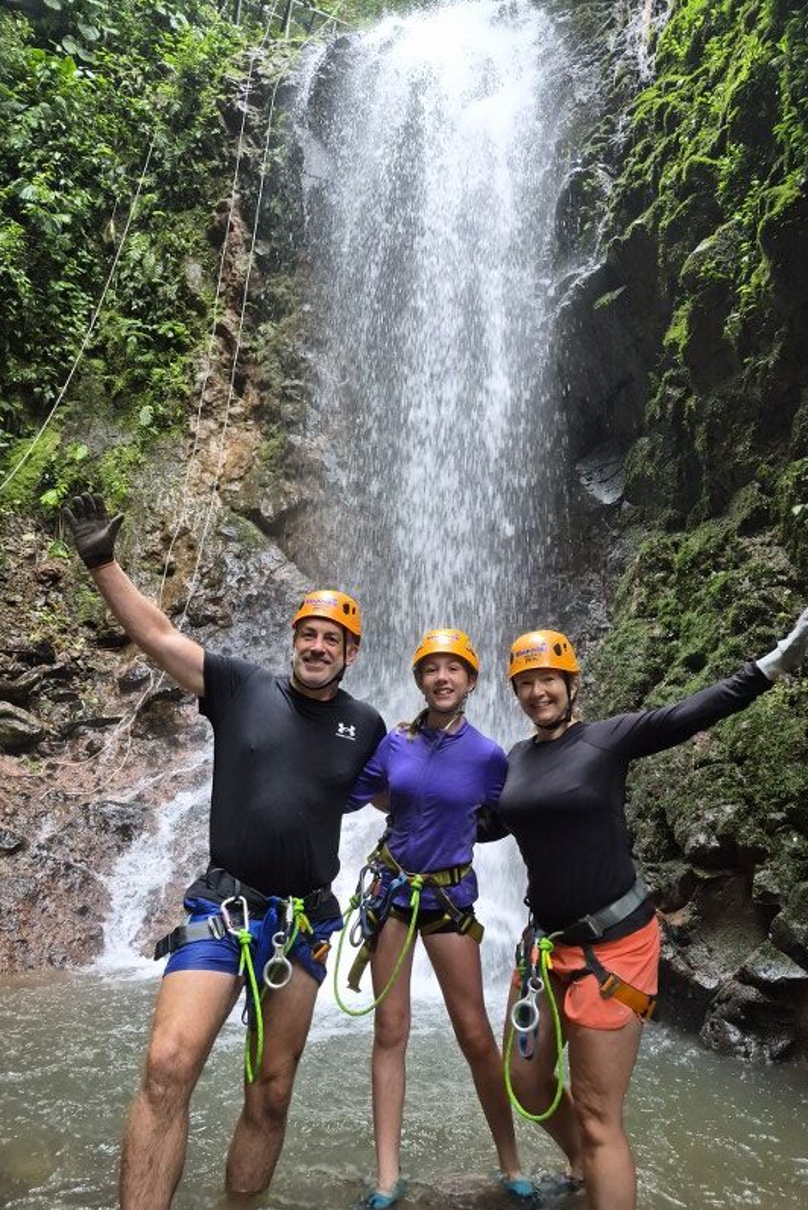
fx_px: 807
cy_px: 606
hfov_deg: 53.1
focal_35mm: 24
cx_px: 431
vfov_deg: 73.7
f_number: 1.8
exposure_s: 1/120
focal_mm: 5.4
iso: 500
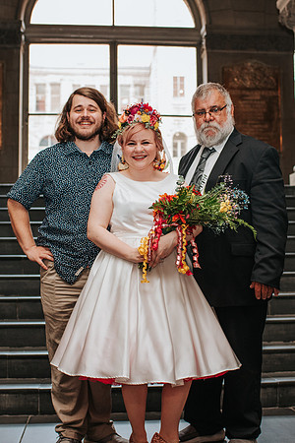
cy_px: 222
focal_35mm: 52
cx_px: 143
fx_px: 645
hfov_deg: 25.8
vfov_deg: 37.9
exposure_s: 1/200
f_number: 3.2
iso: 1000
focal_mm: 35
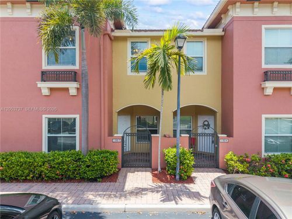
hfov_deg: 71.6
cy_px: 110
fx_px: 202
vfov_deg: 56.8
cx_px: 146
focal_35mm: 24
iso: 200
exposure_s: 1/1500
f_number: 1.8
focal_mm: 8.67
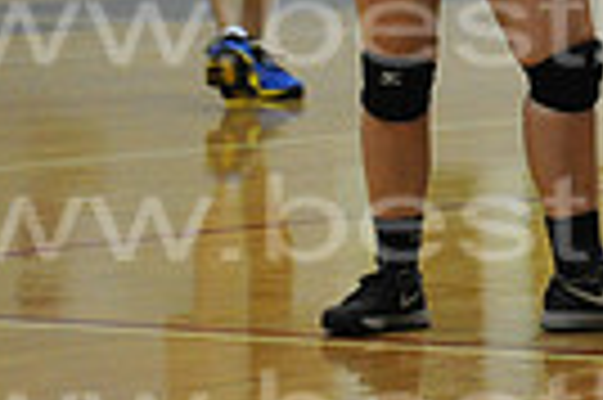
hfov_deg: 3.4
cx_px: 846
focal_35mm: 606
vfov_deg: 2.3
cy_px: -261
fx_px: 10138
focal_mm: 140
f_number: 3.2
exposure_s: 1/800
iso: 8000
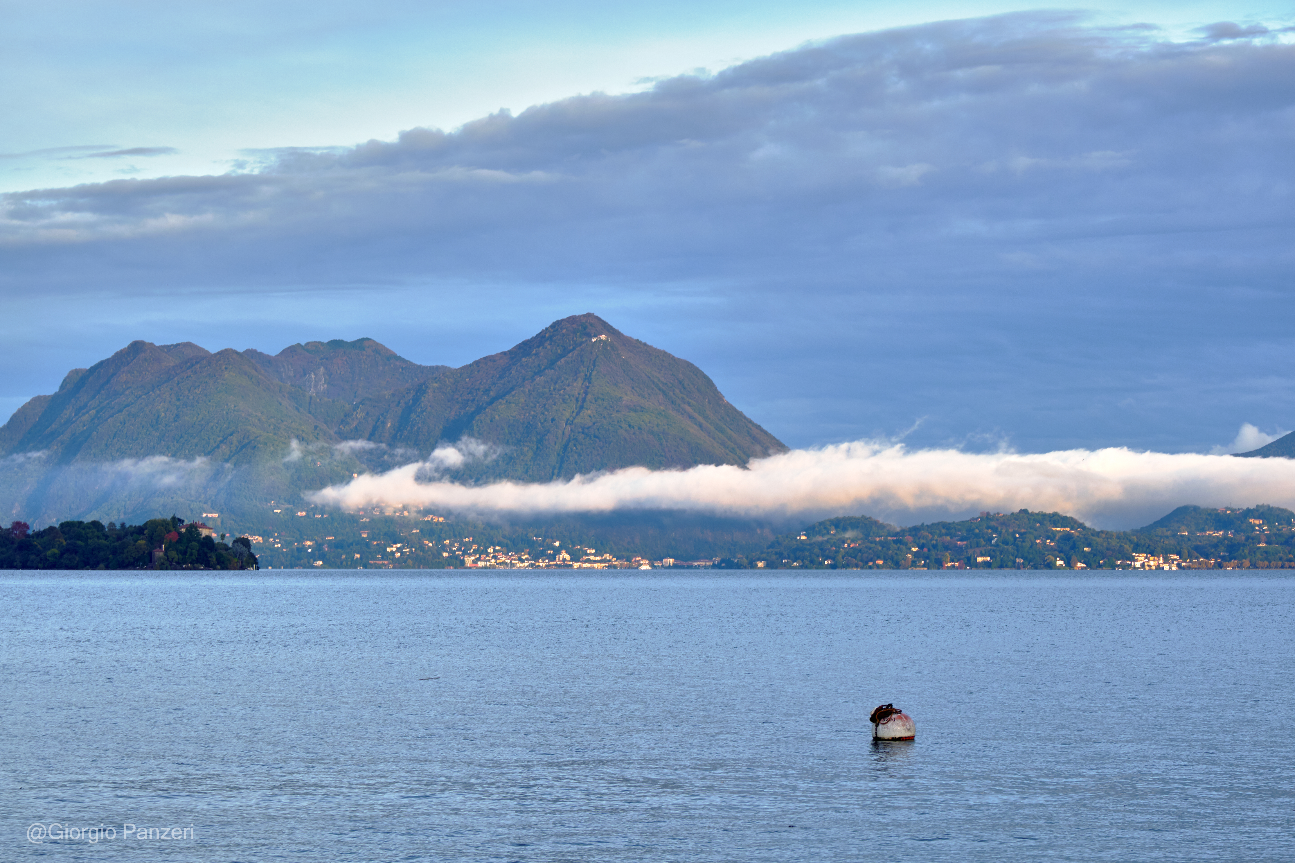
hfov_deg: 24.5
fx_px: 2985
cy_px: 432
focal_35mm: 83
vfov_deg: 16.5
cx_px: 648
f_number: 8
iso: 200
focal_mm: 55
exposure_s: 1/90
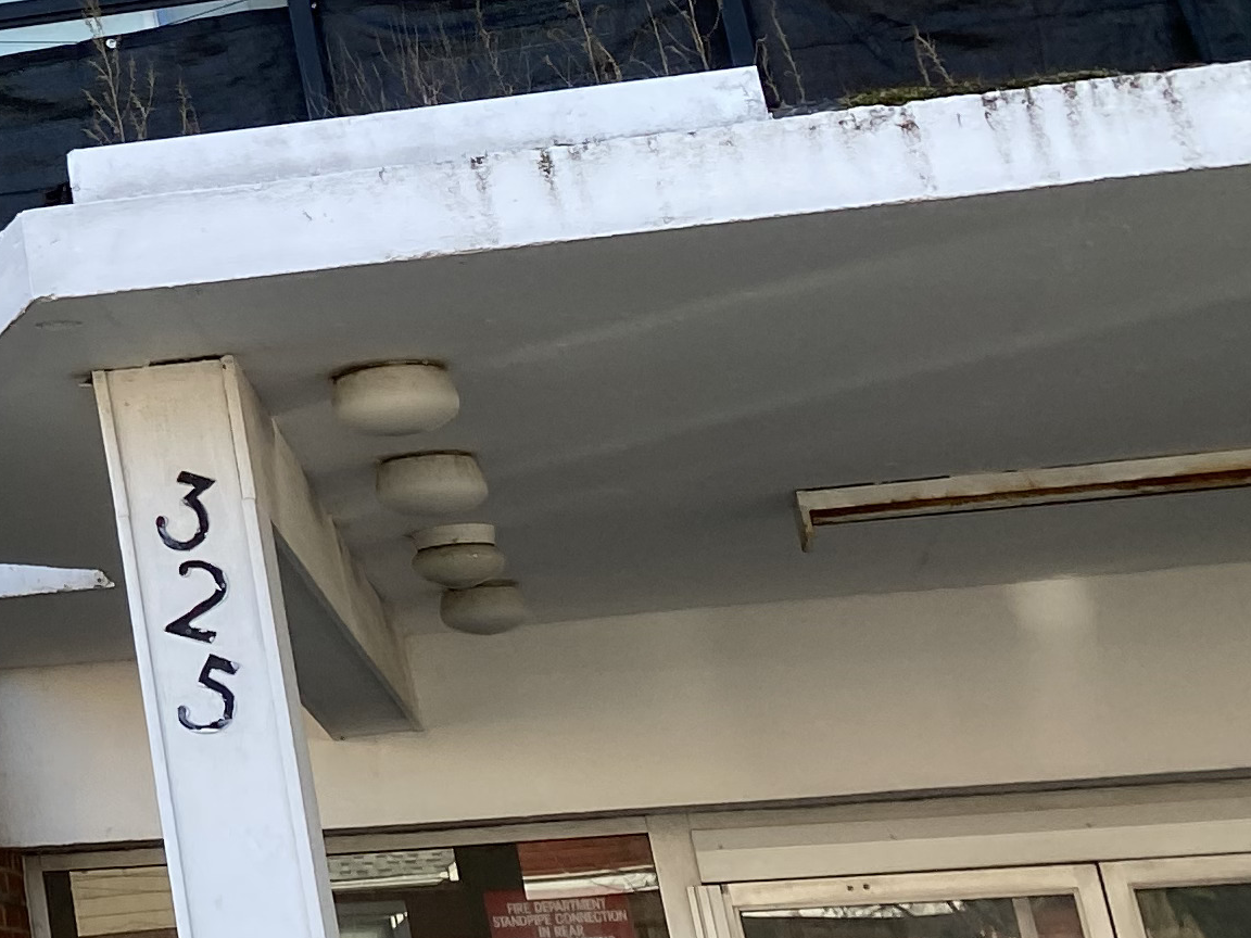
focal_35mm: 91
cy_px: -366
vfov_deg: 15.3
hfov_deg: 18.2
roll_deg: +2.9
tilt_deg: +24.3
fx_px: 3289
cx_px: -832
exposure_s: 1/391
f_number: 1.8
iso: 32
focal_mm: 4.25
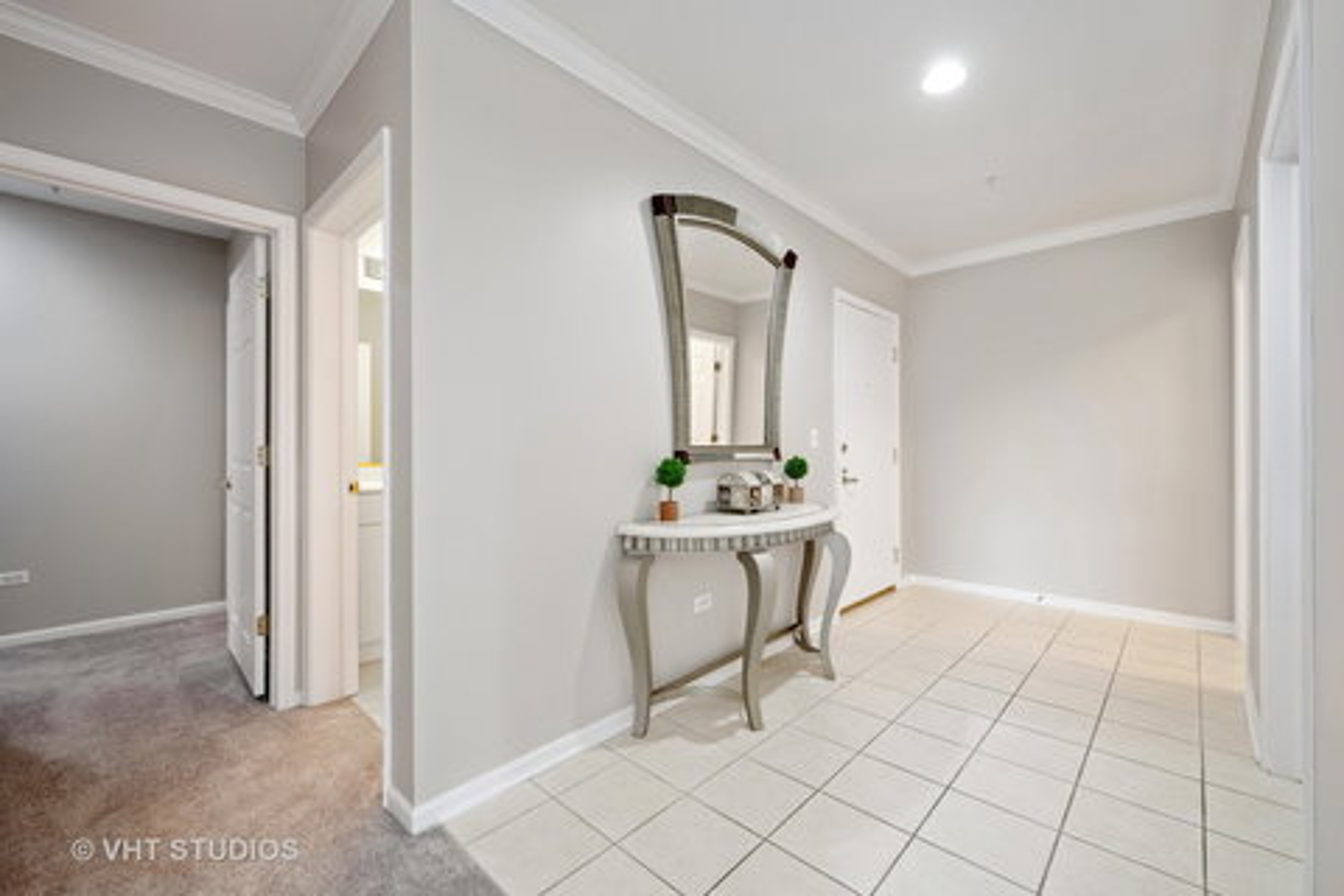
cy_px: 448
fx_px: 560
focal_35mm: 15
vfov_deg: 77.3
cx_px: 672
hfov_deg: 100.4
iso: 200
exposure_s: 1/4
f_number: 9.5
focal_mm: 15
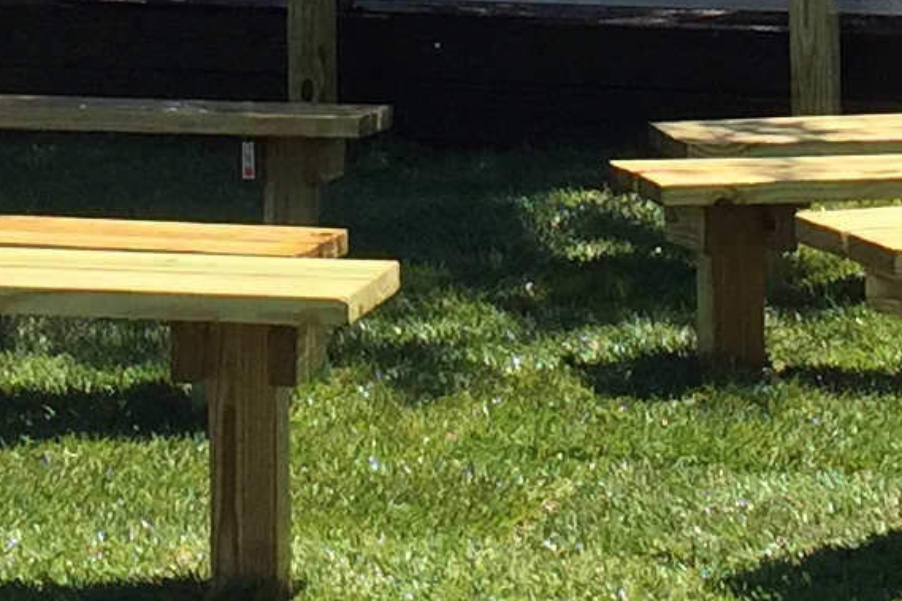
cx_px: 268
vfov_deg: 7.6
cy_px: -591
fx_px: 4333
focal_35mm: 173
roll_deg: -0.1
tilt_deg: +0.7
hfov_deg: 11.9
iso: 32
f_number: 2.2
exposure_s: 1/1364
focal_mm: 4.15
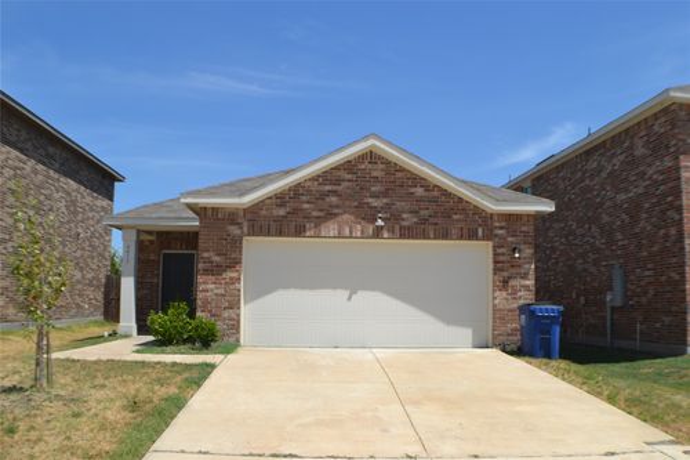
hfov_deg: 49.6
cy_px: 230
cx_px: 345
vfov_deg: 34.2
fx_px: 747
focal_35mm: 39
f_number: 8
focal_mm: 26
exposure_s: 1/250
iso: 100
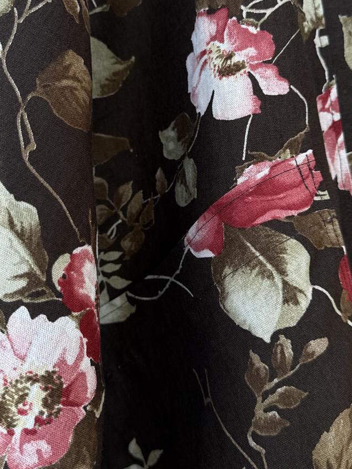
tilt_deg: -7.5
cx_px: 161
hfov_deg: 34.3
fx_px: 569
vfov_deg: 44.5
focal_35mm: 42
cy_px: 180
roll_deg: +2.0
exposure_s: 1/412
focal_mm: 6.76
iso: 80
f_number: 1.78
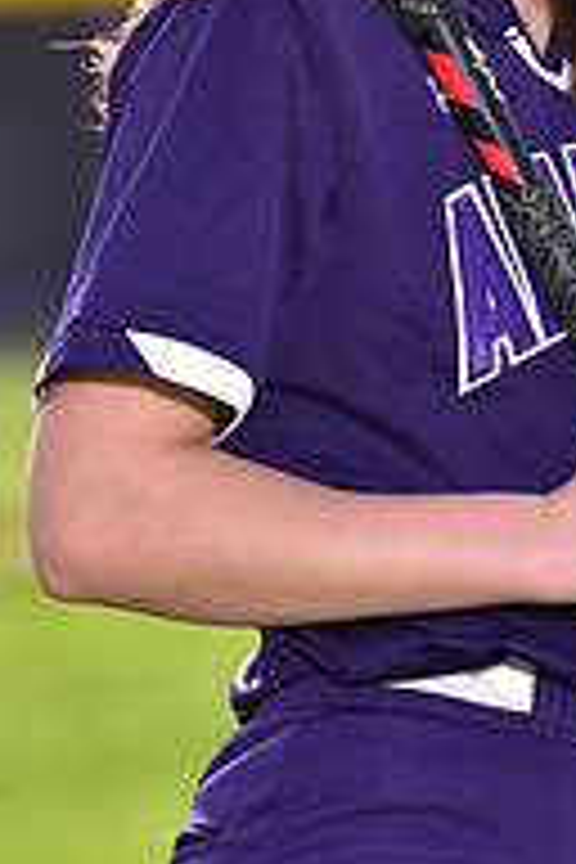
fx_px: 12695
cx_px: 506
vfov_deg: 3.9
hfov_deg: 2.6
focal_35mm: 529
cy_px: -225
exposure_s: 1/250
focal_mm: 175
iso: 80
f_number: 5.6
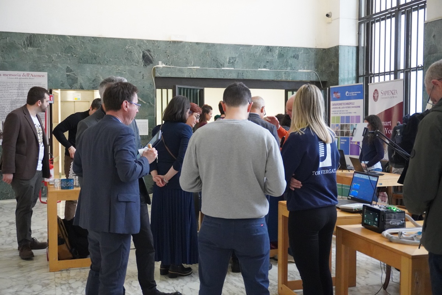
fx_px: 497
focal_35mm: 40
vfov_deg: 33.0
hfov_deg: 47.9
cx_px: 221
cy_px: 148
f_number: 4.5
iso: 5000
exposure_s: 1/160
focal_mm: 27
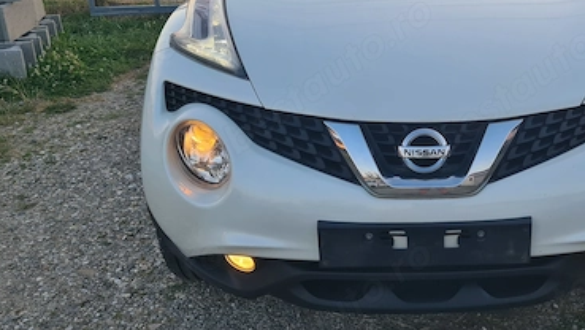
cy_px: 97
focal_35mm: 46
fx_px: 714
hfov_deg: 42.9
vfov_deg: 25.8
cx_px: 452
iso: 50
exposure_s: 1/404
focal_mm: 5.4
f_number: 1.8
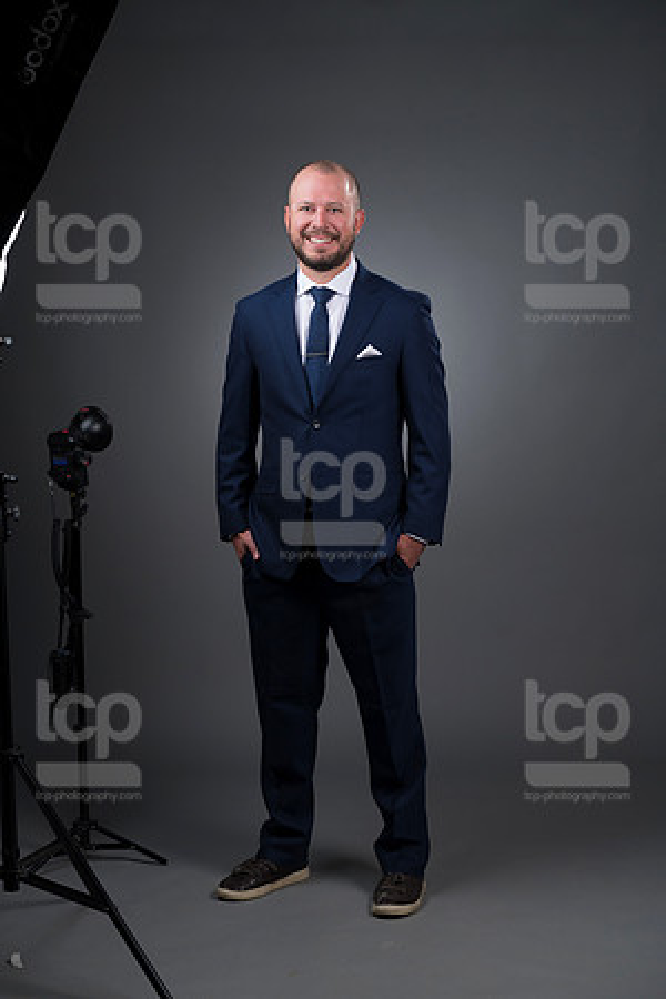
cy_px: 500
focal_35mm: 80
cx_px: 333
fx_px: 2220
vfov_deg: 25.4
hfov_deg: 17.1
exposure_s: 1/250
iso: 160
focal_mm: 80
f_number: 5.6
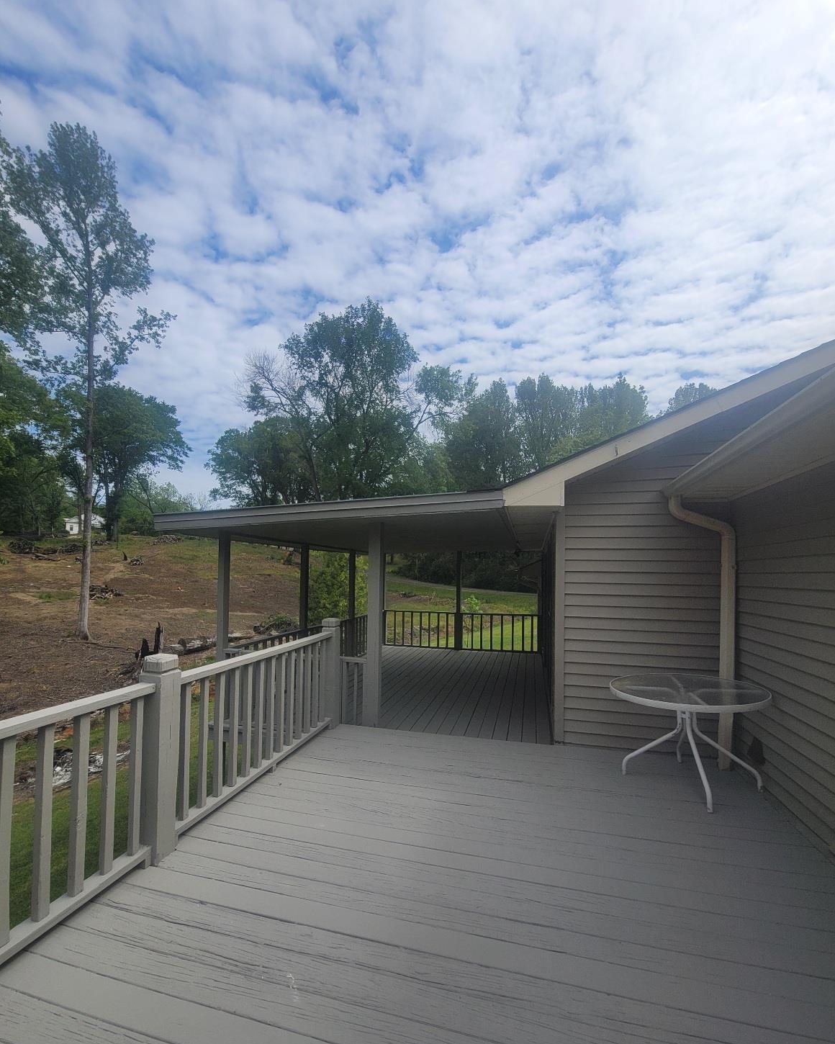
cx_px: 408
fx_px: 432
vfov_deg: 100.6
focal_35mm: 14
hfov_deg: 88.0
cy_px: 552
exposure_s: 1/3333
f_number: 2.2
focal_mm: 2.2
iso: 64
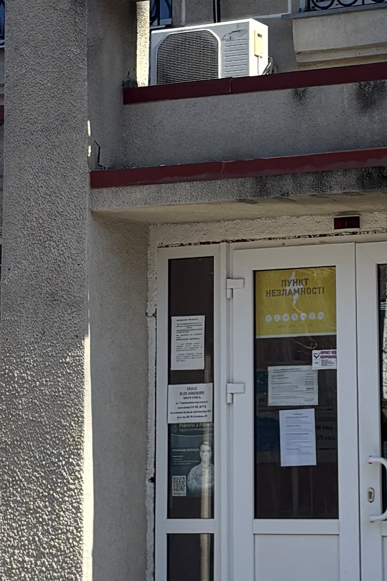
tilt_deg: +12.2
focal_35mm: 129
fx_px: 2080
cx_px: 213
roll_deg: -0.2
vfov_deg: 15.8
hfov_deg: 10.6
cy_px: 164
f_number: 1.6
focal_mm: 5.96
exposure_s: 1/1420
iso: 50
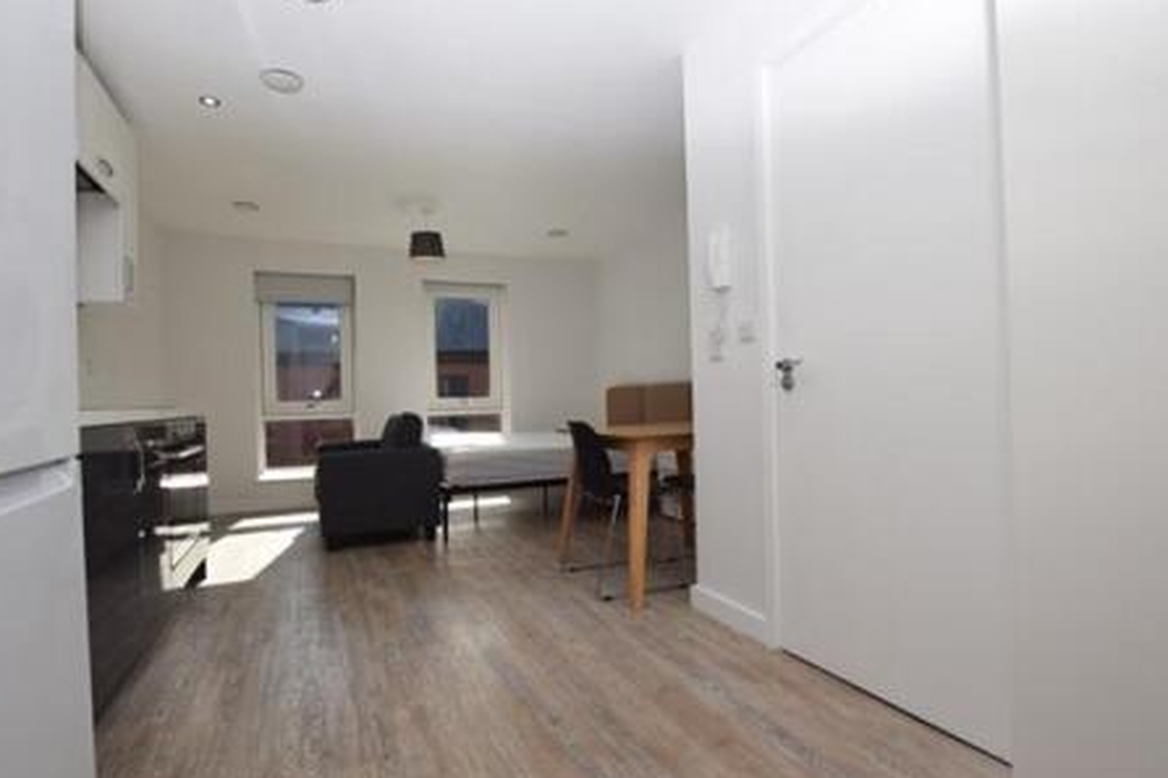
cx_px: 547
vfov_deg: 73.7
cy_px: 407
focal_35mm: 16
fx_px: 519
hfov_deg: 96.6
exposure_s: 1/160
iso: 100
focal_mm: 10
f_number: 6.3
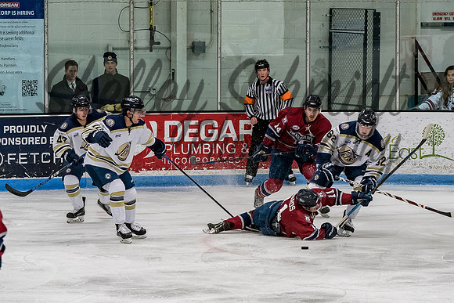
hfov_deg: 7.5
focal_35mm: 273
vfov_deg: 5.0
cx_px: 285
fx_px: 3442
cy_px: 200
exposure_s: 1/800
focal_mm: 135
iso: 2800
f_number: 4
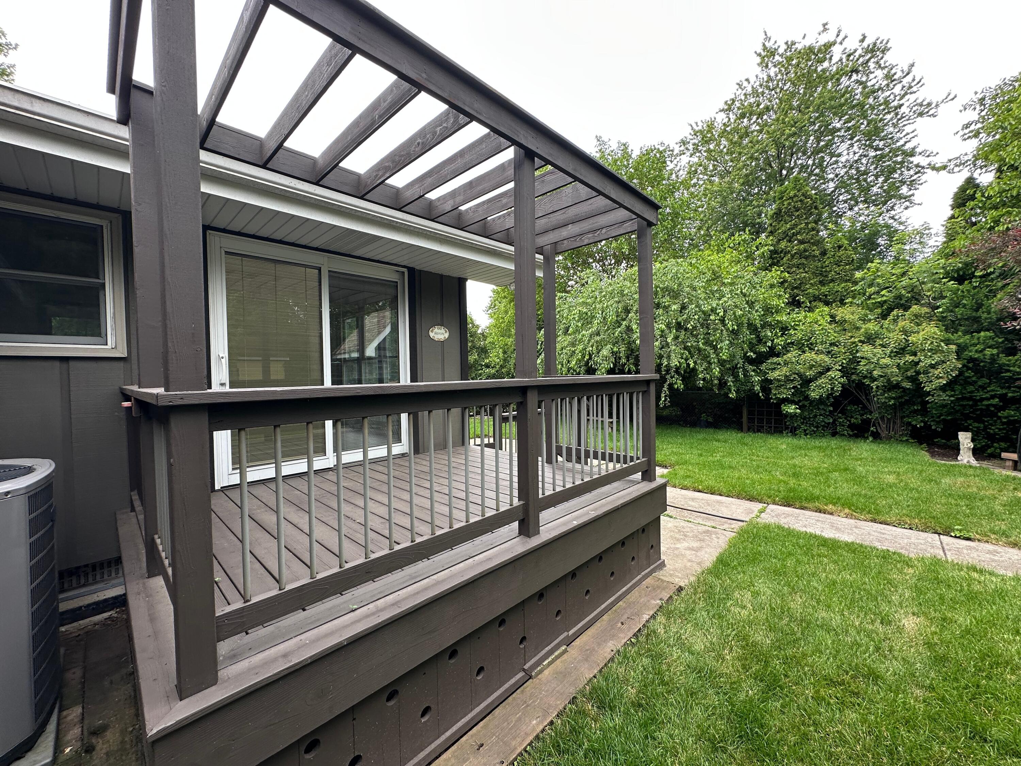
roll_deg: +1.6
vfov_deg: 85.7
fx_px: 413
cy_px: 383
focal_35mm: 14
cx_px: 510
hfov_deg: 102.1
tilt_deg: -1.0
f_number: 2.2
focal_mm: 2.22
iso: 40
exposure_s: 1/99
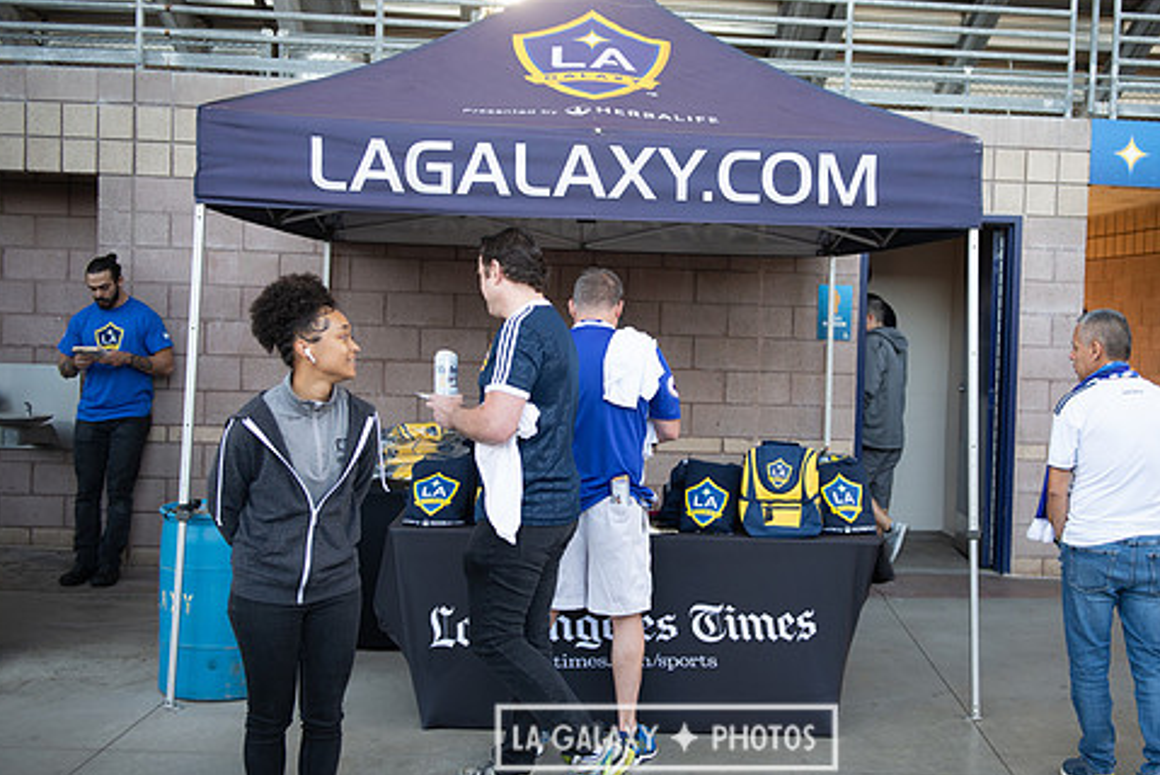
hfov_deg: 42.6
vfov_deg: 29.3
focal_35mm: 46
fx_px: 1483
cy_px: 374
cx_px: 666
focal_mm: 38
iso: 250
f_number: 2.8
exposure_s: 1/200
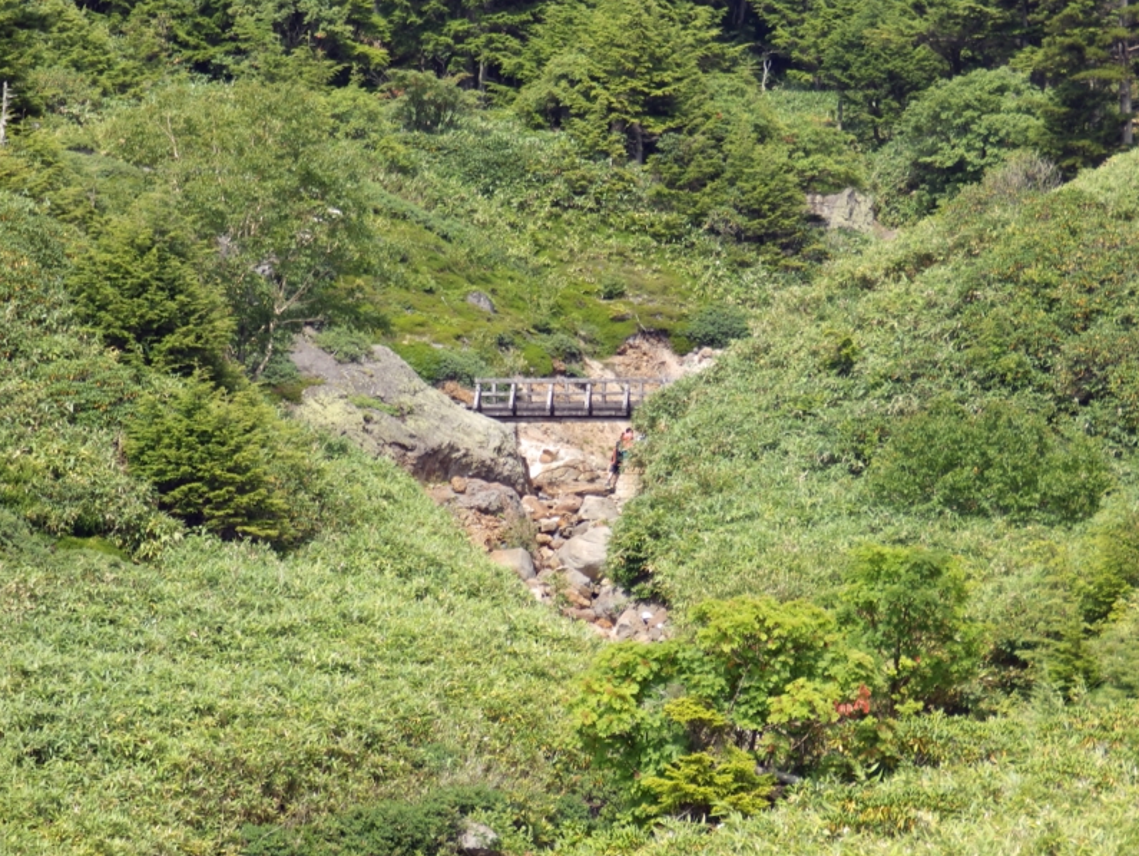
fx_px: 5761
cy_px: 429
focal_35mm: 175
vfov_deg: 8.5
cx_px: 567
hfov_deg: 11.3
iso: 80
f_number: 5.4
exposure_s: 1/200
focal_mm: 31.3
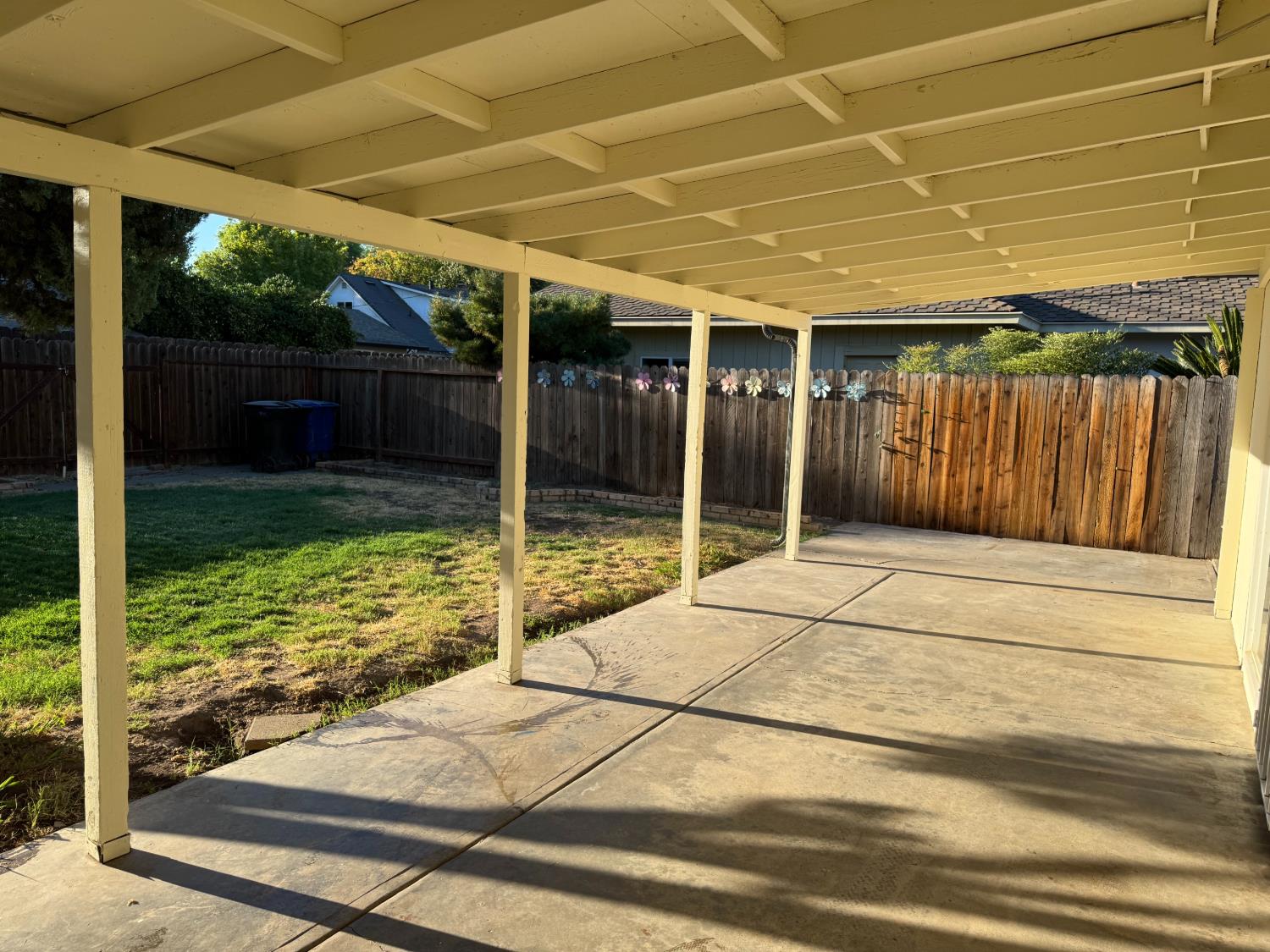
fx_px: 881
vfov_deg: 56.8
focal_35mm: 24
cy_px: 476
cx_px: 635
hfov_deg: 71.6
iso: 80
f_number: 1.78
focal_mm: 6.76
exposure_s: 1/1395
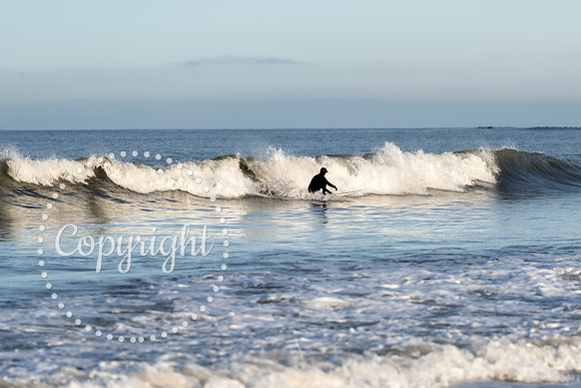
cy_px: 190
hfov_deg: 8.0
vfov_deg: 5.3
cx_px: 352
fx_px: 4169
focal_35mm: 258
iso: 160
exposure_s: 1/1000
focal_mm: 200
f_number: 4
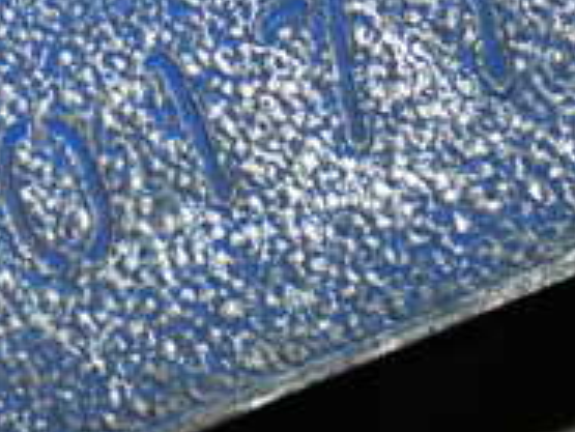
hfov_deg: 8.6
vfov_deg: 6.4
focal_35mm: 230
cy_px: -131
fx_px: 3823
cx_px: 143
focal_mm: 12.73
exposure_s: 1/50
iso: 800
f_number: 3.9
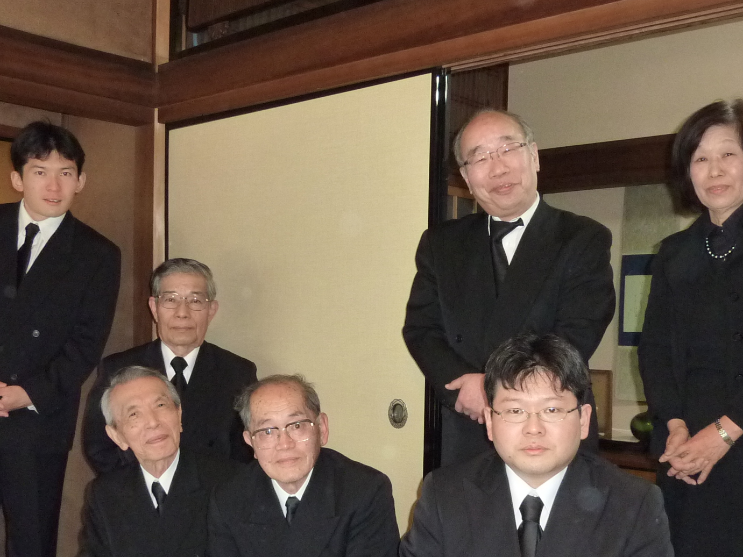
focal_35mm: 43
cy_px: 374
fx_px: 923
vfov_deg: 33.3
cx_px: 366
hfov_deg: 43.8
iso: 400
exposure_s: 1/30
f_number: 3.3
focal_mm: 4.1
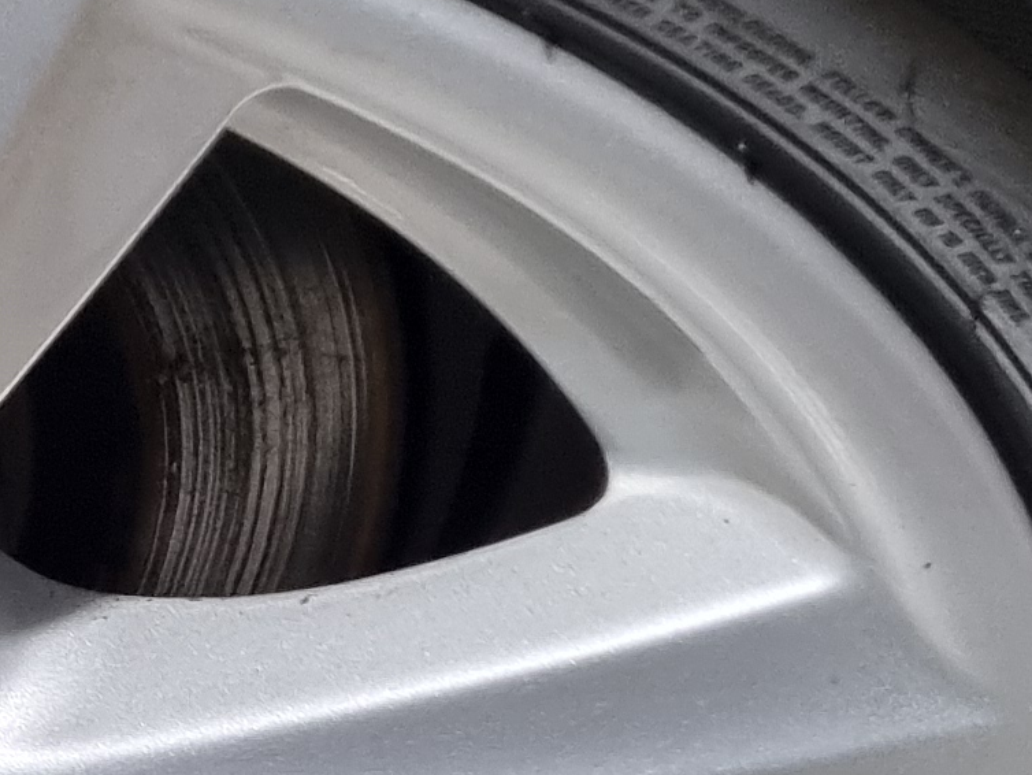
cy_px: 593
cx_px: -725
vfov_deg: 10.7
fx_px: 4145
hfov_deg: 13.0
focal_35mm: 139
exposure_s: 1/40
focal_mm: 5.4
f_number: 1.8
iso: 640
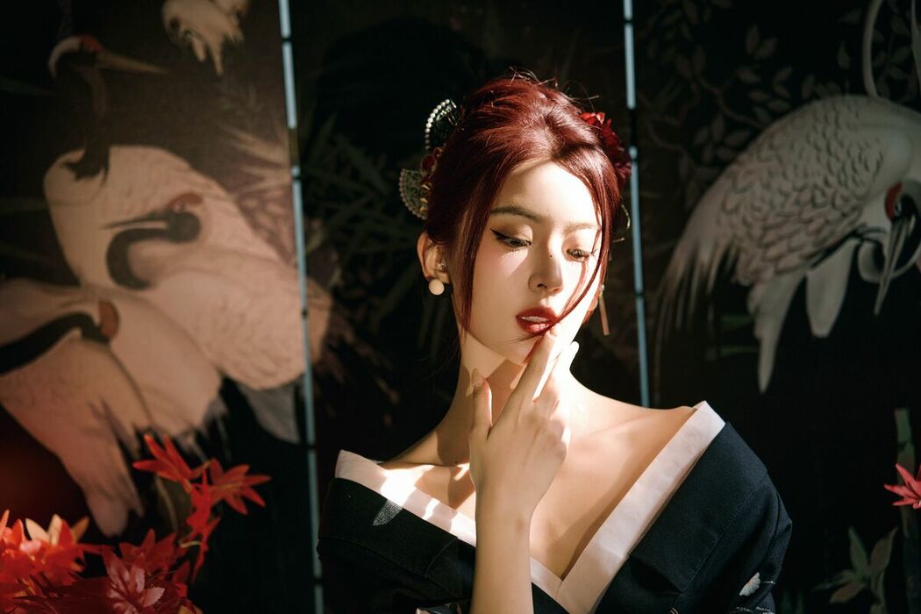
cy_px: 307
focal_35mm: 75
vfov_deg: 18.2
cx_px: 460
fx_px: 1919
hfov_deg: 27.0
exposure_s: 1/320
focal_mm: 75
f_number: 2.8
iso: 250
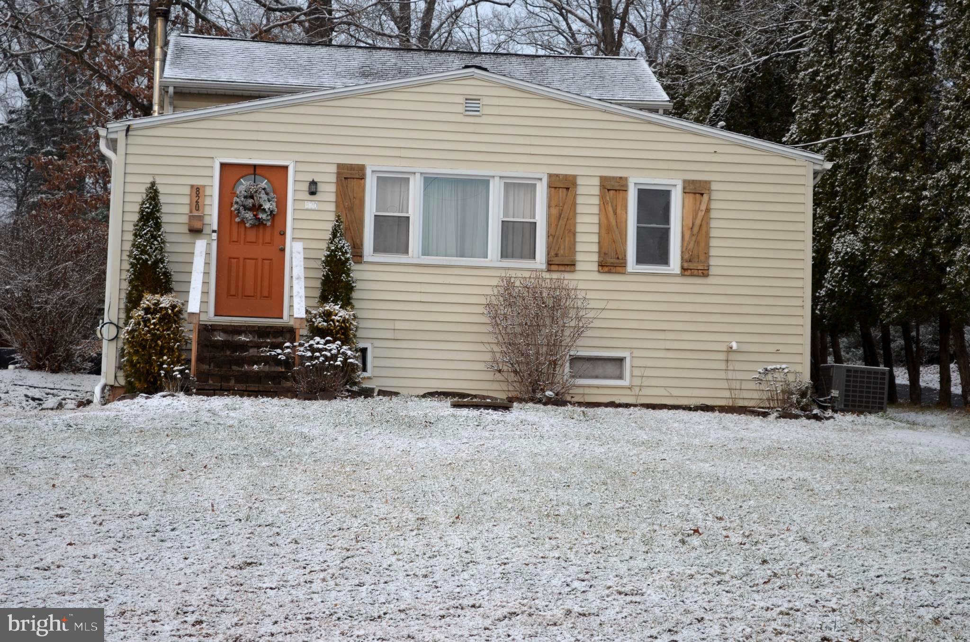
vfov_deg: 16.5
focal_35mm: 82
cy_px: 321
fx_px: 2218
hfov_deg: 24.7
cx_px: 485
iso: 200
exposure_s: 1/160
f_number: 6.3
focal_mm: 55
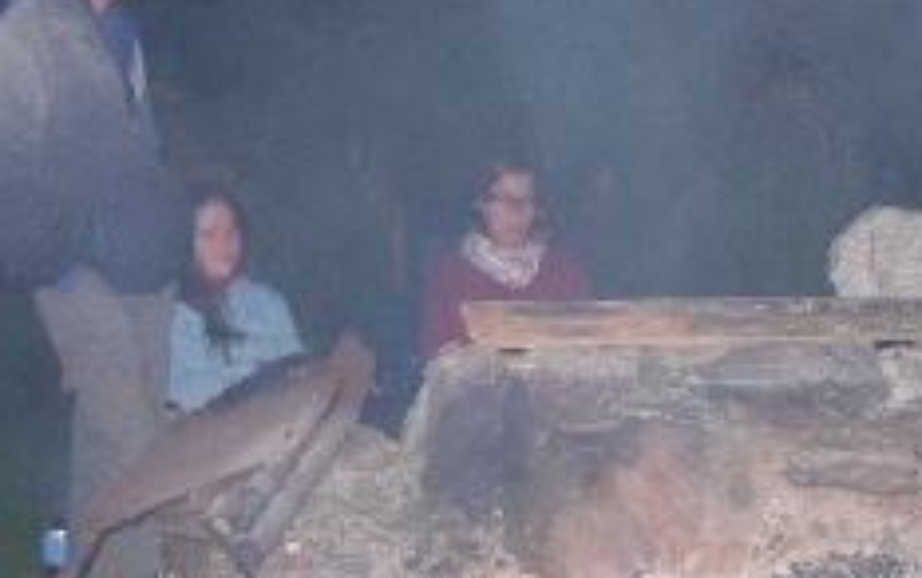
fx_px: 2087
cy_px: 372
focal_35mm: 83
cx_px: 692
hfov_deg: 24.6
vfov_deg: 15.7
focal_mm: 6.3
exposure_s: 1/114
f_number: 2.9
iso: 400
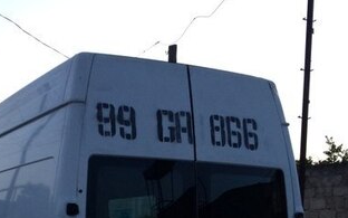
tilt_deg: -3.0
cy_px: 259
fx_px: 616
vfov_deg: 18.9
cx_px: 102
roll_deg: -2.1
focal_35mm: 65
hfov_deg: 31.1
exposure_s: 1/33
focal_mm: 4.15
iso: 50
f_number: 2.2
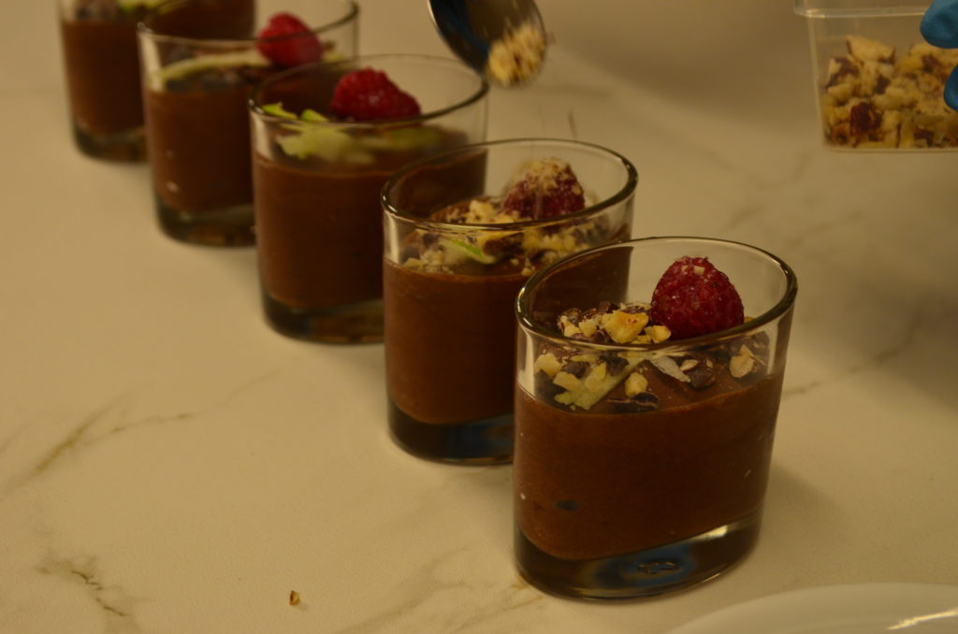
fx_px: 1912
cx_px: 479
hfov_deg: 28.1
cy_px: 317
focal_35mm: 72
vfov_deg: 18.8
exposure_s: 1/60
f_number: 8
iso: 560
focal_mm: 48
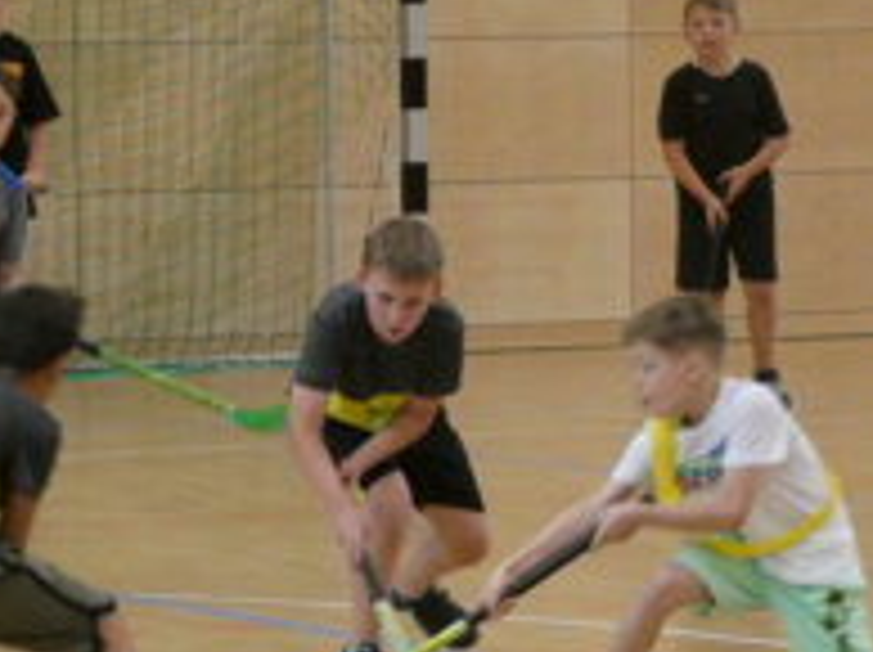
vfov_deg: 5.8
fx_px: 6448
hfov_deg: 7.7
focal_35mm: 256
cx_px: 392
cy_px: 324
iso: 1000
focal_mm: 22.3
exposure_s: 1/125
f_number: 5.2
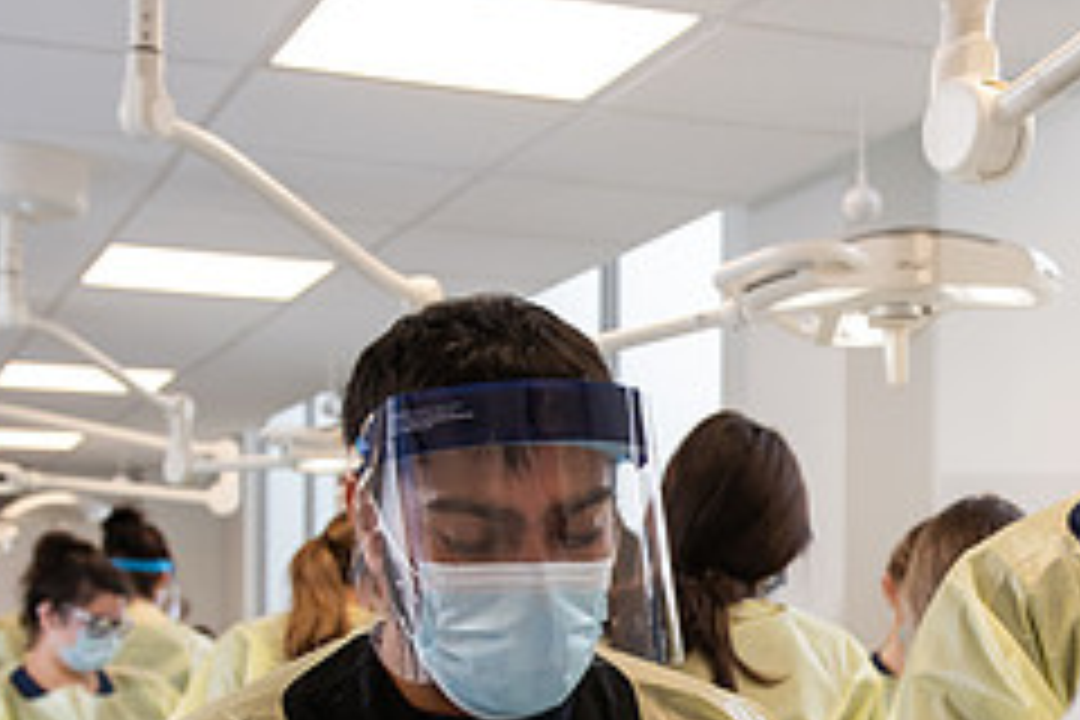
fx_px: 2250
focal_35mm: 75
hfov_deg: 26.7
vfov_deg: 17.9
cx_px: 806
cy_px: 641
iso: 500
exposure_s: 1/200
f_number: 4.5
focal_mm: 31
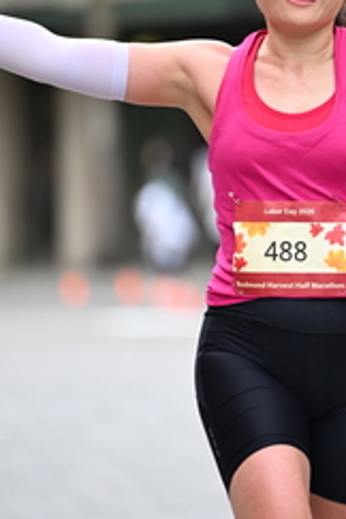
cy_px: 171
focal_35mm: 452
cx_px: 298
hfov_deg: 3.0
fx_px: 6516
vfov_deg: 4.6
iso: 640
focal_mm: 200
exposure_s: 1/2000
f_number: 2.8
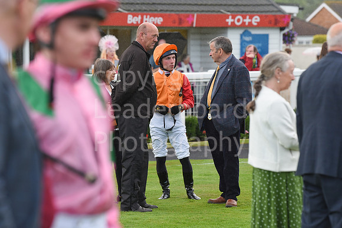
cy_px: 114
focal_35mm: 200
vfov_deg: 6.9
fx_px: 1900
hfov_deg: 10.3
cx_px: 171
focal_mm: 200
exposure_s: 1/1250
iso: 1250
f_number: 5.6
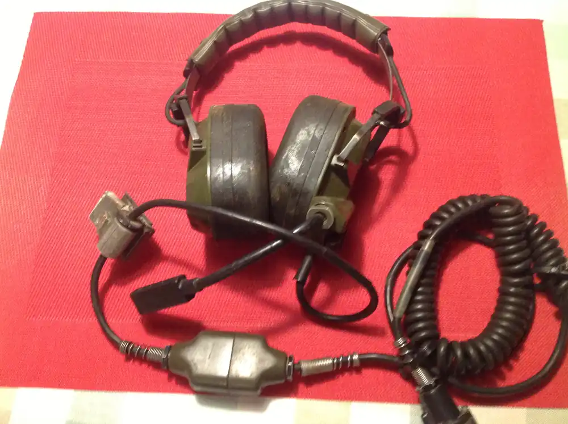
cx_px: 284
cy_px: 212
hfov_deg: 52.7
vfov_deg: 40.6
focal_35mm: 35
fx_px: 573
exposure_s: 1/15
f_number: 2.4
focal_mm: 4.28
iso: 400
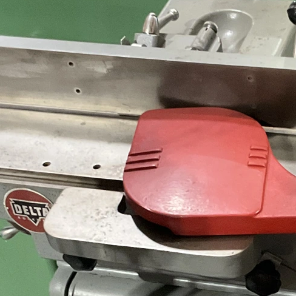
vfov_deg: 16.4
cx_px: 286
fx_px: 1016
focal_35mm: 105
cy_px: 252
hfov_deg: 16.3
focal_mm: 3
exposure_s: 1/30
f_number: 1.8
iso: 400
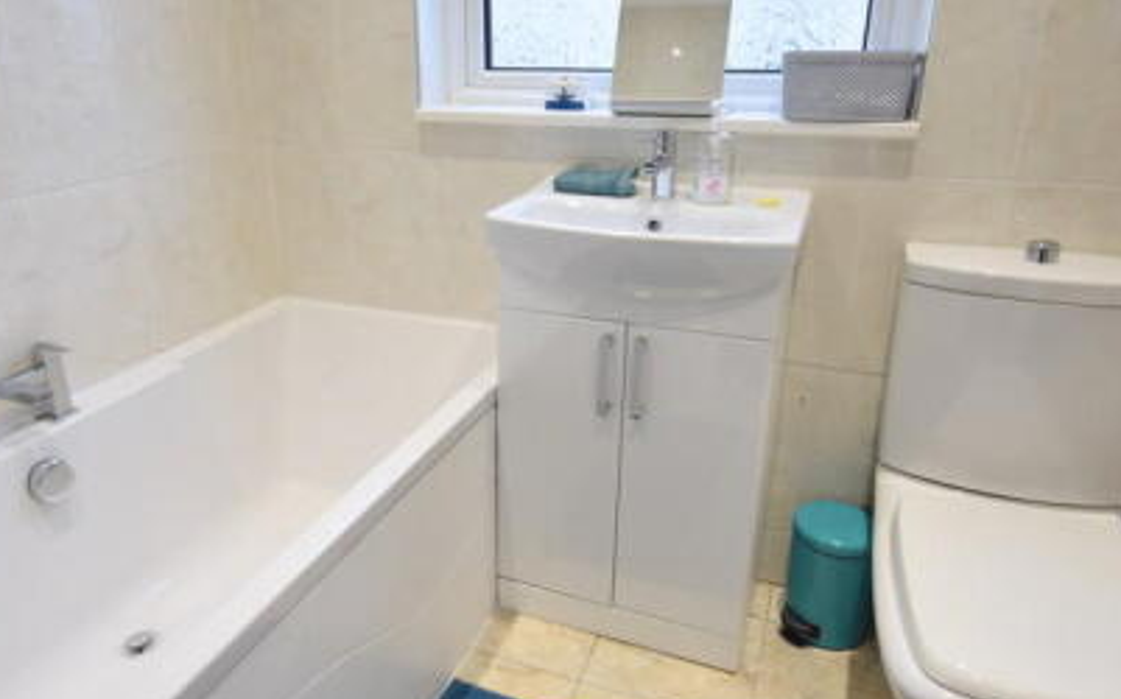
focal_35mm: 25
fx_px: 763
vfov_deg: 49.0
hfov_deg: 72.5
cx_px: 521
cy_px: 295
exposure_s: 1/80
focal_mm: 10
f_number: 4.5
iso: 400
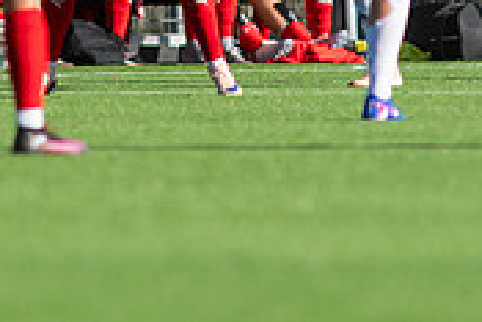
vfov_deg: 0.9
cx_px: 140
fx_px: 19952
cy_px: -208
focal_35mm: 1489
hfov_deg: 1.4
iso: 180
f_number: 3.2
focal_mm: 300
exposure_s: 1/2500
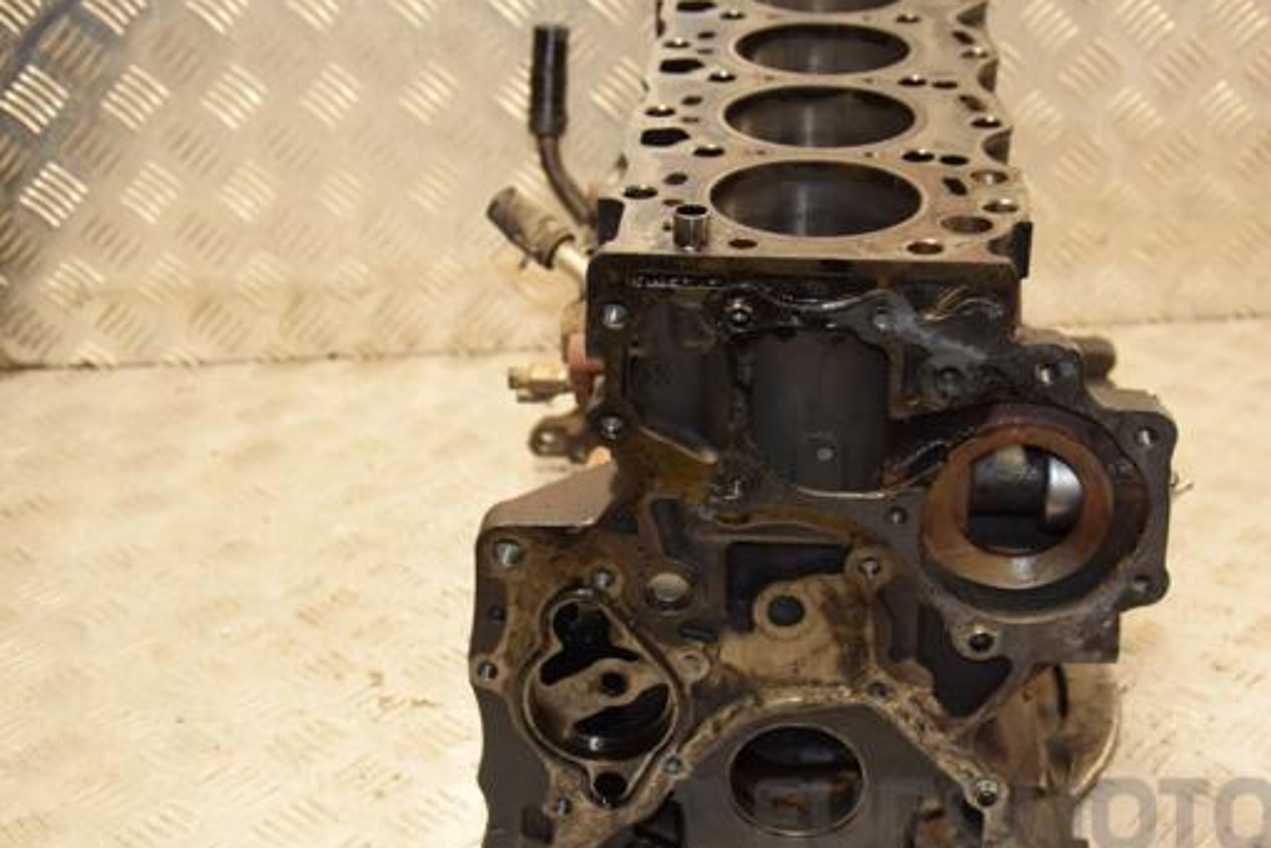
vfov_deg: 22.6
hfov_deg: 33.4
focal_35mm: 60
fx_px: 2118
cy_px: 484
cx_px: 708
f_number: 5
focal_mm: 34
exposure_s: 1/100
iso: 800
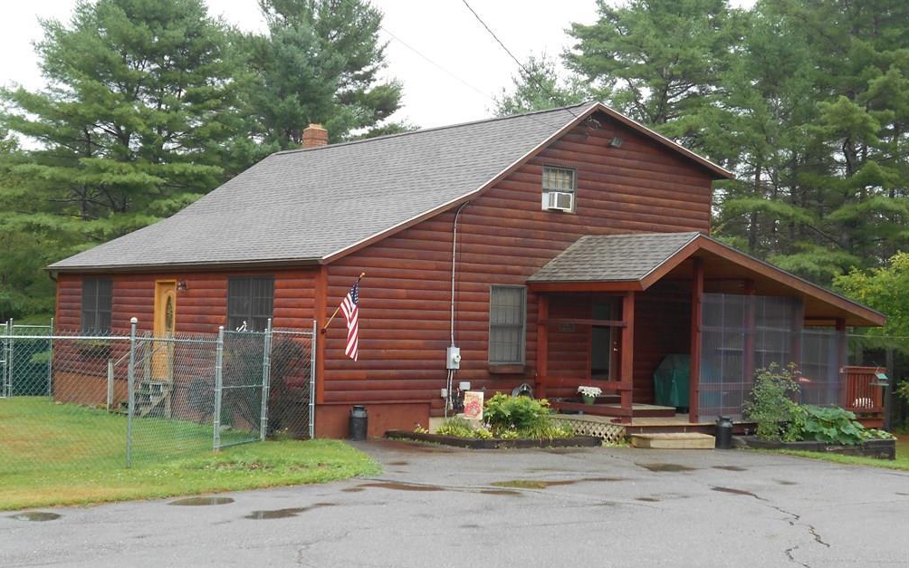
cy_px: 274
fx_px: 1313
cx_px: 447
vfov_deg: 24.4
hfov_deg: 38.2
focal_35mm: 53
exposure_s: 1/60
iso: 80
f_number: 4.5
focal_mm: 8.8
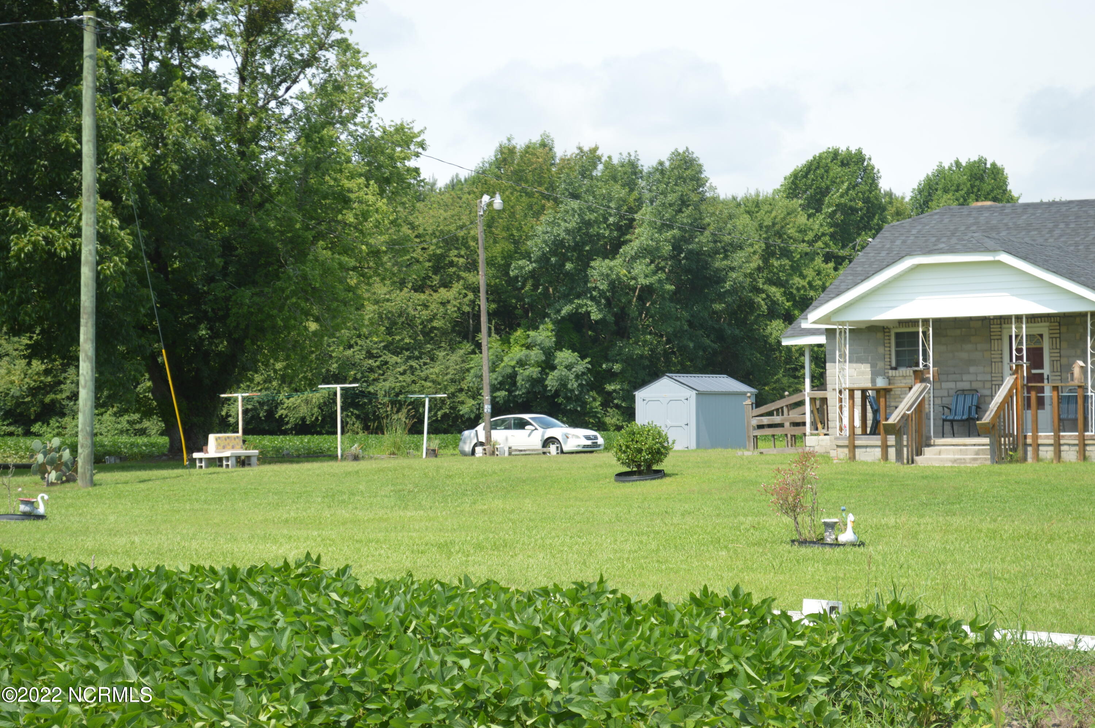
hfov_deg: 27.0
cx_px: 548
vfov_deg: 18.1
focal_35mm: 75
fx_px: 2279
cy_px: 364
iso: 100
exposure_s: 1/200
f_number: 7.1
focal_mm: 50
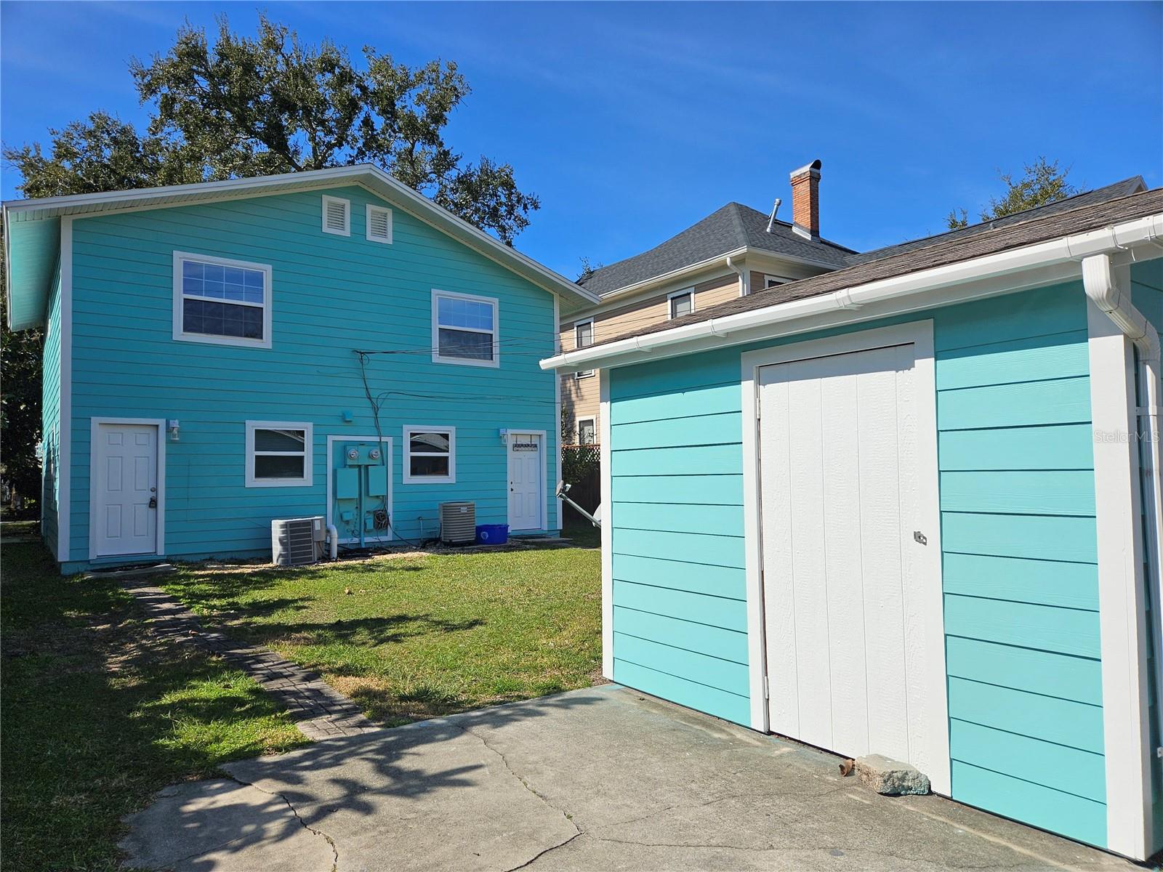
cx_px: 582
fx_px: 773
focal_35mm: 23
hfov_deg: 73.9
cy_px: 436
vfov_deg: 58.9
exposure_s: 1/3220
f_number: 1.8
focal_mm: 5.4
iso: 25
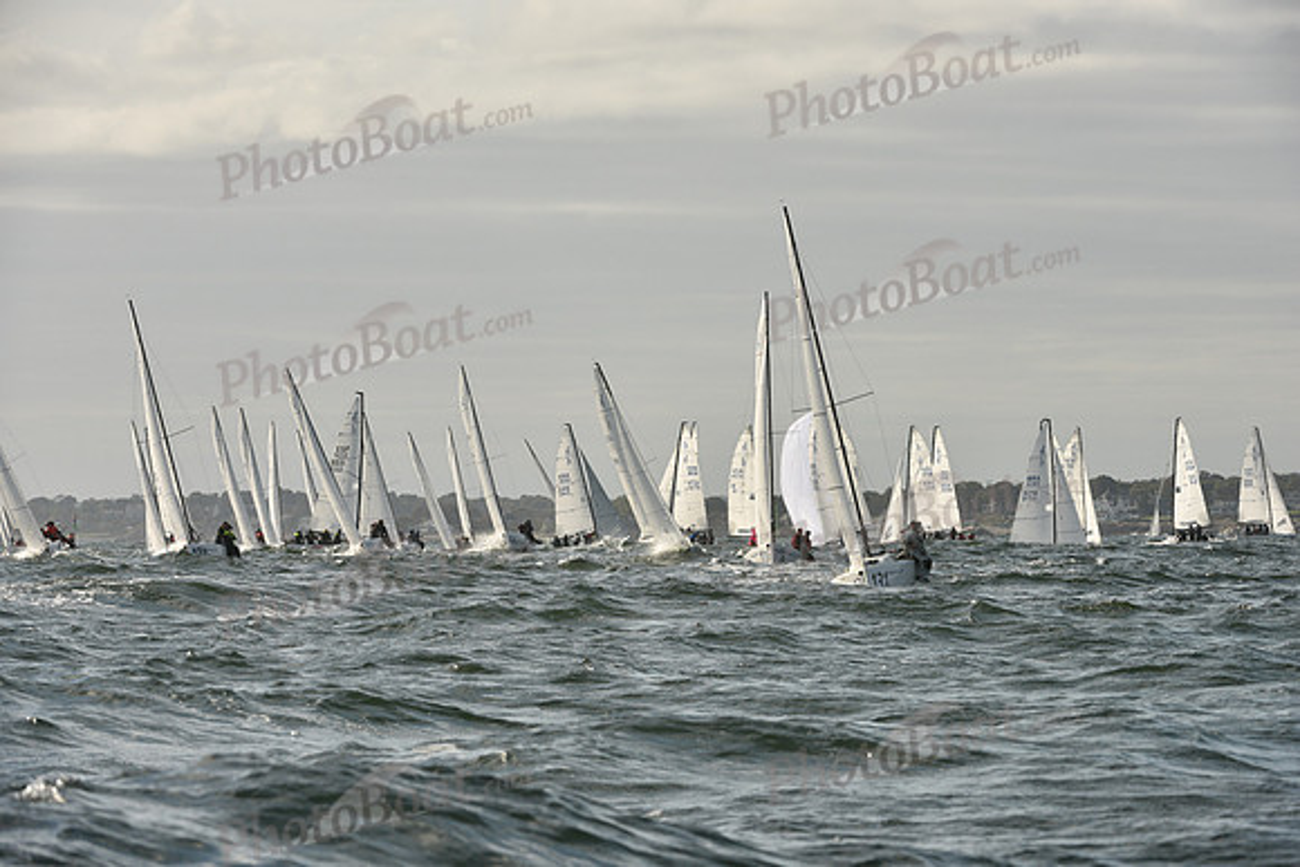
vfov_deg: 6.9
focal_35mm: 200
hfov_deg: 10.3
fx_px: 7224
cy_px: 434
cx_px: 650
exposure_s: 1/1250
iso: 320
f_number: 9
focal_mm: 200
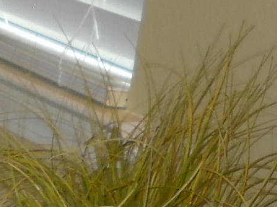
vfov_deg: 6.1
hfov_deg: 7.6
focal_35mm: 241
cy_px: 272
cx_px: -409
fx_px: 1927
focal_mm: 6.72
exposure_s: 1/30
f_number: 3.1
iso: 64
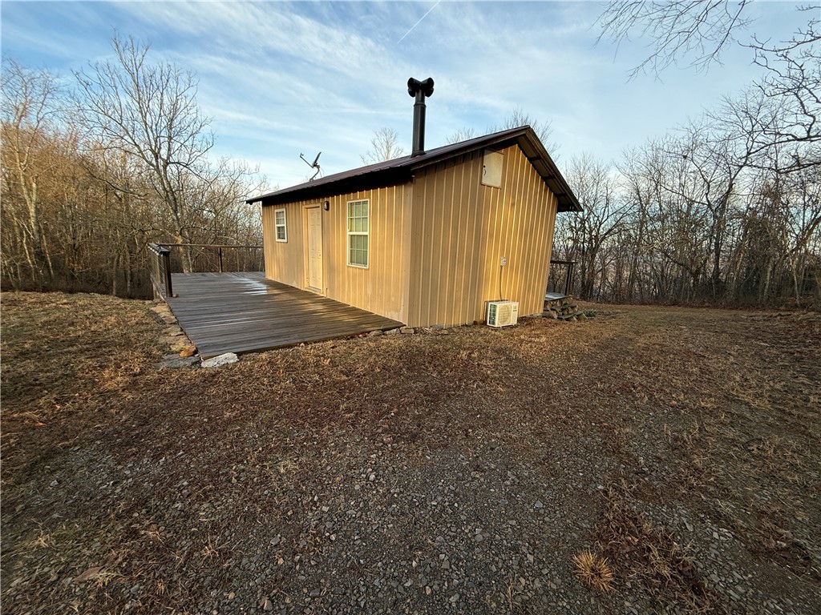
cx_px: 410
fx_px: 332
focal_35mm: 14
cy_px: 308
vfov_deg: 85.7
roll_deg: -2.1
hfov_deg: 102.1
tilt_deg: -12.4
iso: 50
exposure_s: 1/282
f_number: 2.2
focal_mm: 2.22
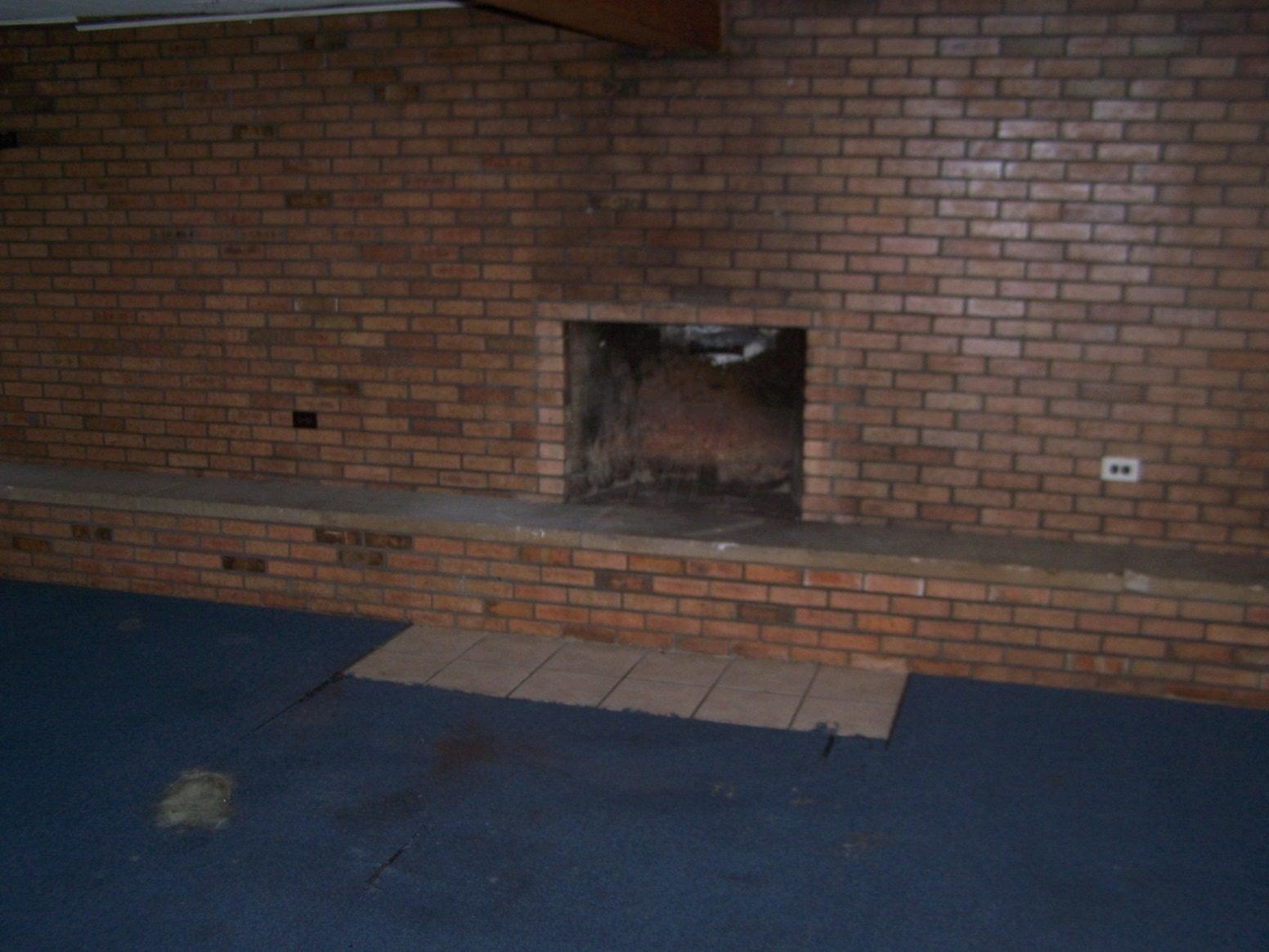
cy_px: 476
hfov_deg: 49.0
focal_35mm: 38
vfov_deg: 37.7
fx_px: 1393
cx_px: 634
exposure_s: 1/60
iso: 140
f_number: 2.8
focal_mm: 6.3
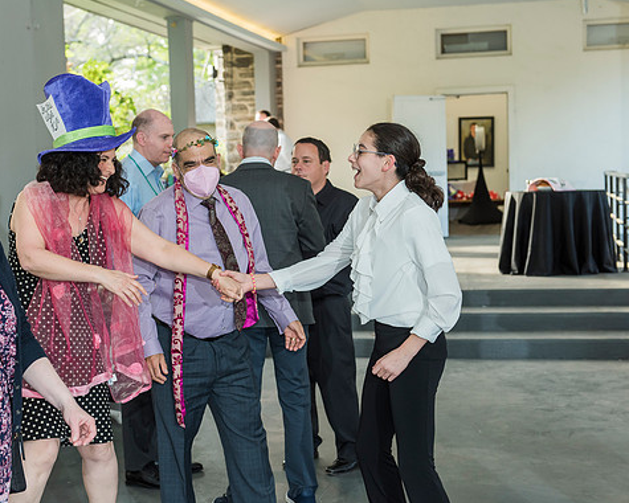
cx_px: 271
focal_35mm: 63
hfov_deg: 30.0
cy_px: 253
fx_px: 1173
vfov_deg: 24.2
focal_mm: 55
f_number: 4
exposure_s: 1/160
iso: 640
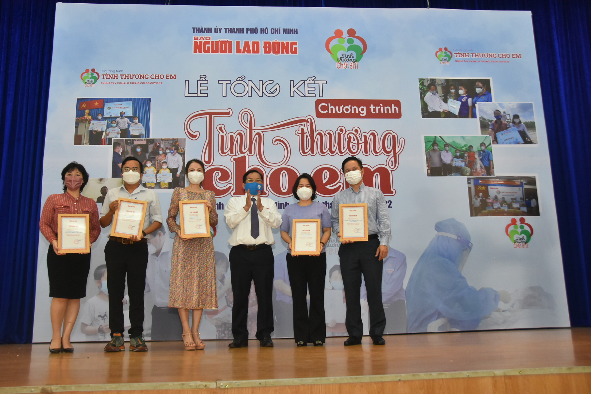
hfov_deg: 61.9
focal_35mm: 30
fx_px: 492
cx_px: 296
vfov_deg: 43.6
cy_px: 197
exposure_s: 1/200
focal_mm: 20
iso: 1100
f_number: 3.5
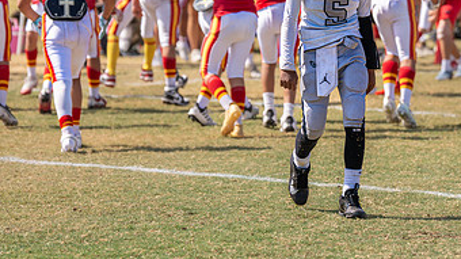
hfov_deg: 8.0
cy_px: -69
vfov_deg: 4.5
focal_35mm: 270
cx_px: 304
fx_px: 3299
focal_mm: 116
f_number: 2.8
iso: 100
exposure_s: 1/2500
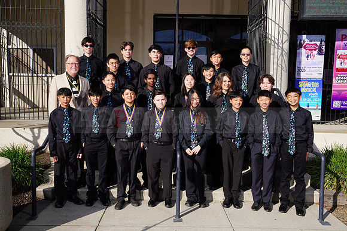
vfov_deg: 38.9
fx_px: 328
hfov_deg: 55.8
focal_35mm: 34
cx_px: 174
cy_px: 116
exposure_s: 1/250
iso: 100
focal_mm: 34
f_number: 10
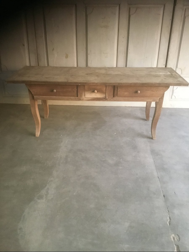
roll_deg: -2.2
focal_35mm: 31
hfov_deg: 45.4
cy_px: 126
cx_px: 94
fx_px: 226
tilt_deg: -26.8
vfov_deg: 58.4
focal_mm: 3.3
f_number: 2.4
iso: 250
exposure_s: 1/17
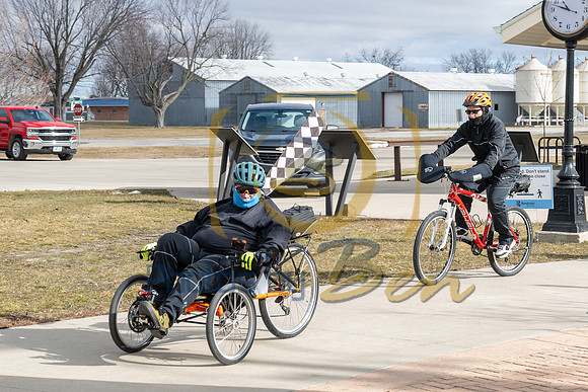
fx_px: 1639
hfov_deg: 20.2
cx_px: 408
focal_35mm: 100
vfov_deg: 13.6
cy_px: 203
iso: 250
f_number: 7.1
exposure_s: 1/250
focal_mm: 48
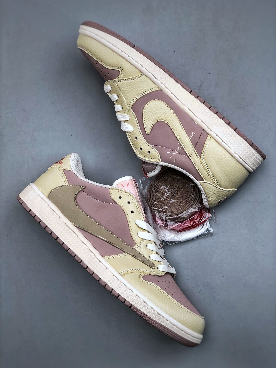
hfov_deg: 25.7
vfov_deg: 33.8
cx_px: 138
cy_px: 184
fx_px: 606
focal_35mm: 57
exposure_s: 1/100
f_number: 2.8
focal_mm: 6.6
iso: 32
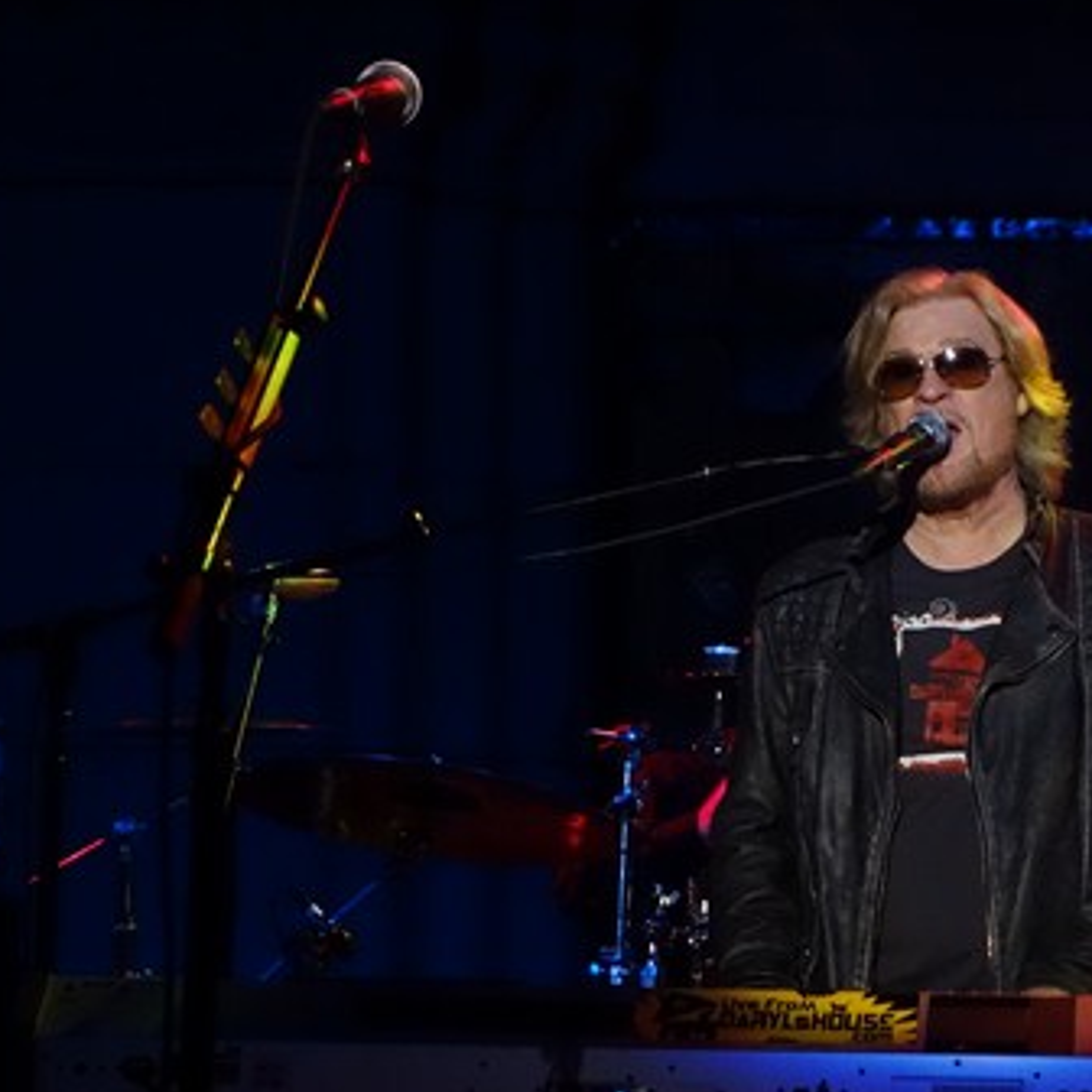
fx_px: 5318
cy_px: 535
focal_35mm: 149
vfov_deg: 11.7
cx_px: 913
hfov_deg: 11.7
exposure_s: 1/100
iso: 2000
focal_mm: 37.1
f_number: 4.9
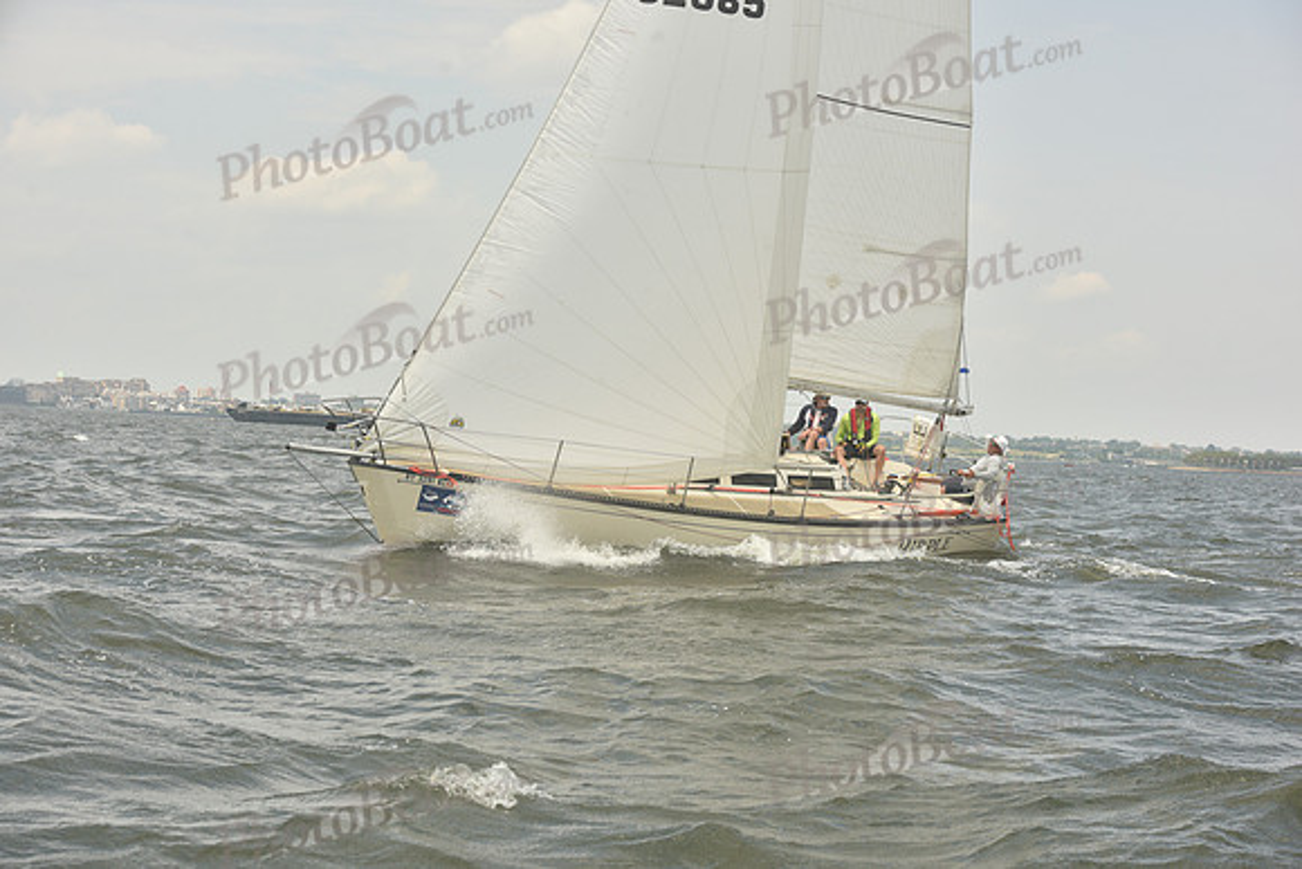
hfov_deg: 28.8
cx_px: 651
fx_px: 2532
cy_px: 434
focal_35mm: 70
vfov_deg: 19.5
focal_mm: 70
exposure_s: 1/800
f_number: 8
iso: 250
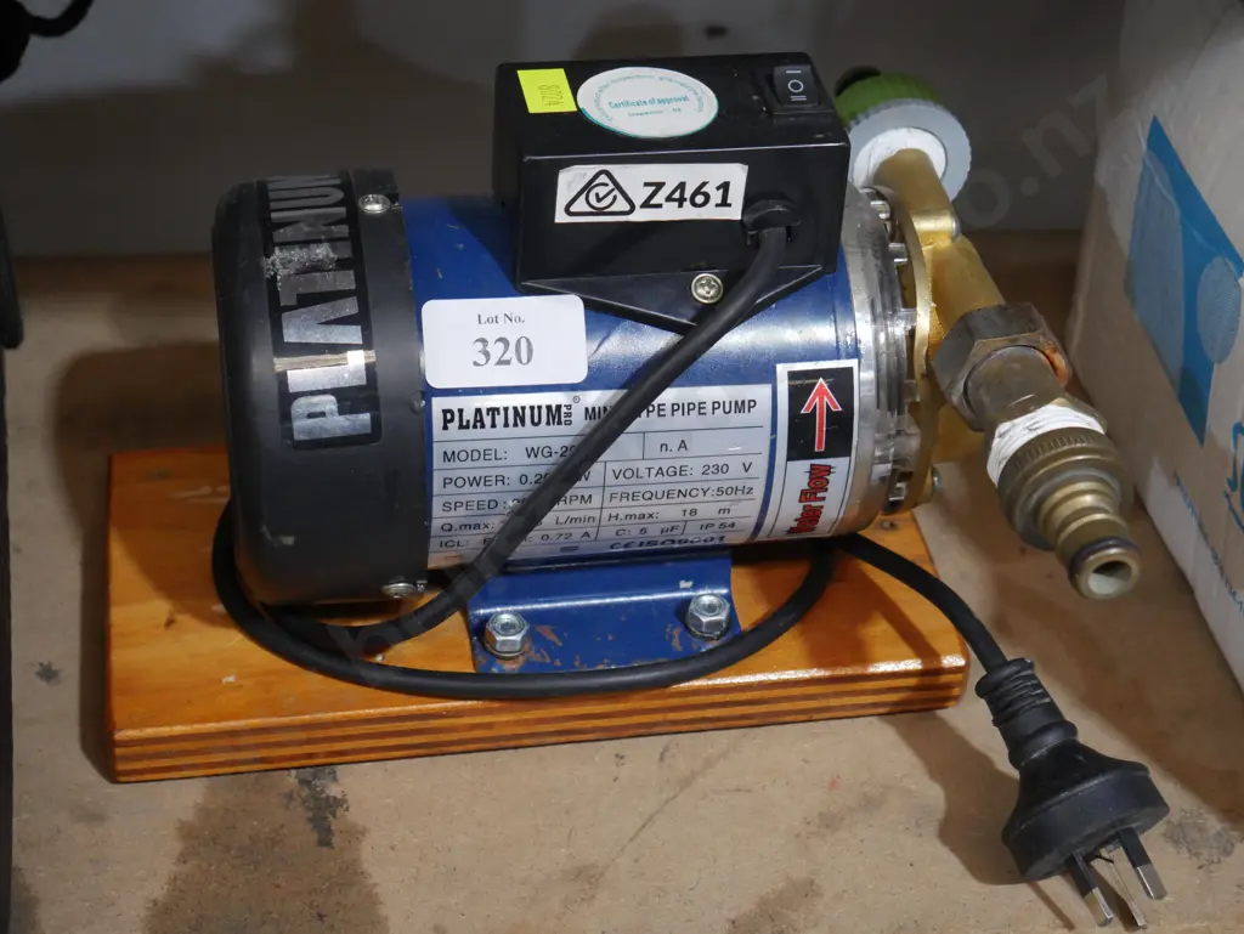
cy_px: 467
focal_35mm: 62
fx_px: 2229
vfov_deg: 23.7
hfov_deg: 31.2
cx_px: 622
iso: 1600
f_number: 5.4
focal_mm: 31
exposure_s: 1/80
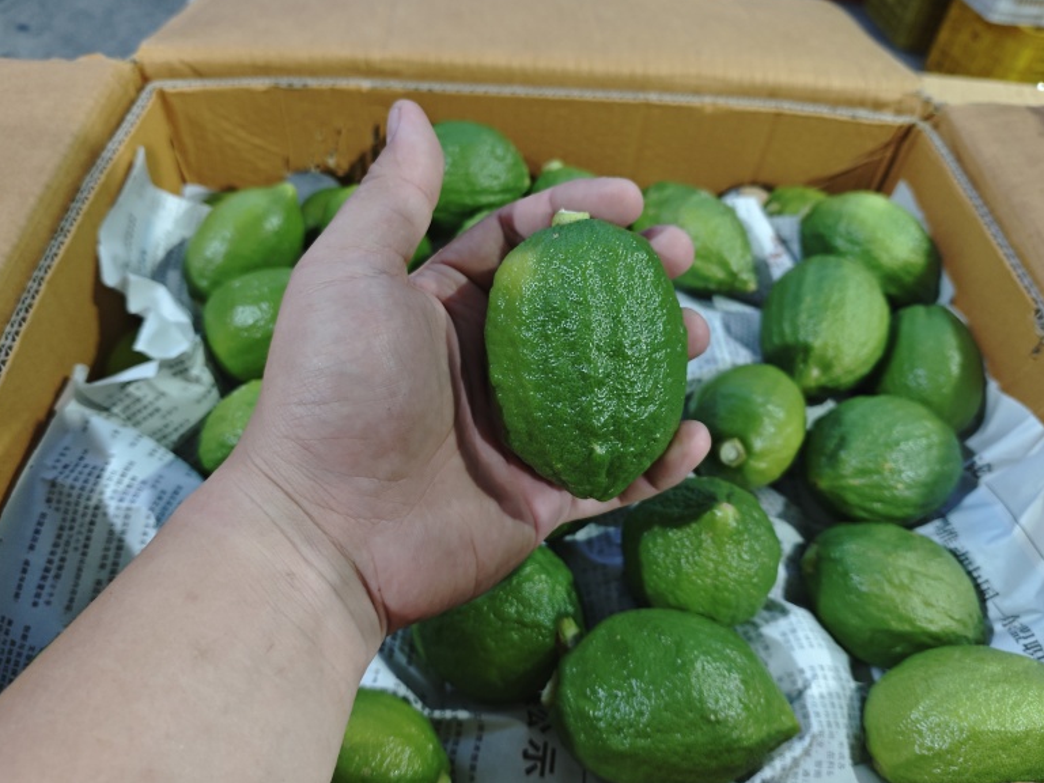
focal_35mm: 25
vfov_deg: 54.9
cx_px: 533
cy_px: 379
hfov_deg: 69.4
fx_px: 754
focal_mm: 5.84
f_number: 1.6
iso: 1000
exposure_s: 1/33.3
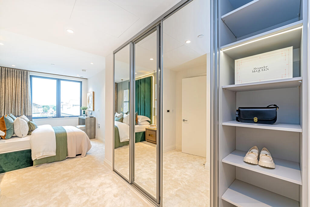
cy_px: 104
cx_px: 155
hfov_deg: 104.2
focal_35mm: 14
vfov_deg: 81.2
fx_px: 121
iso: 100
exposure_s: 1/2
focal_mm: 14
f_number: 9
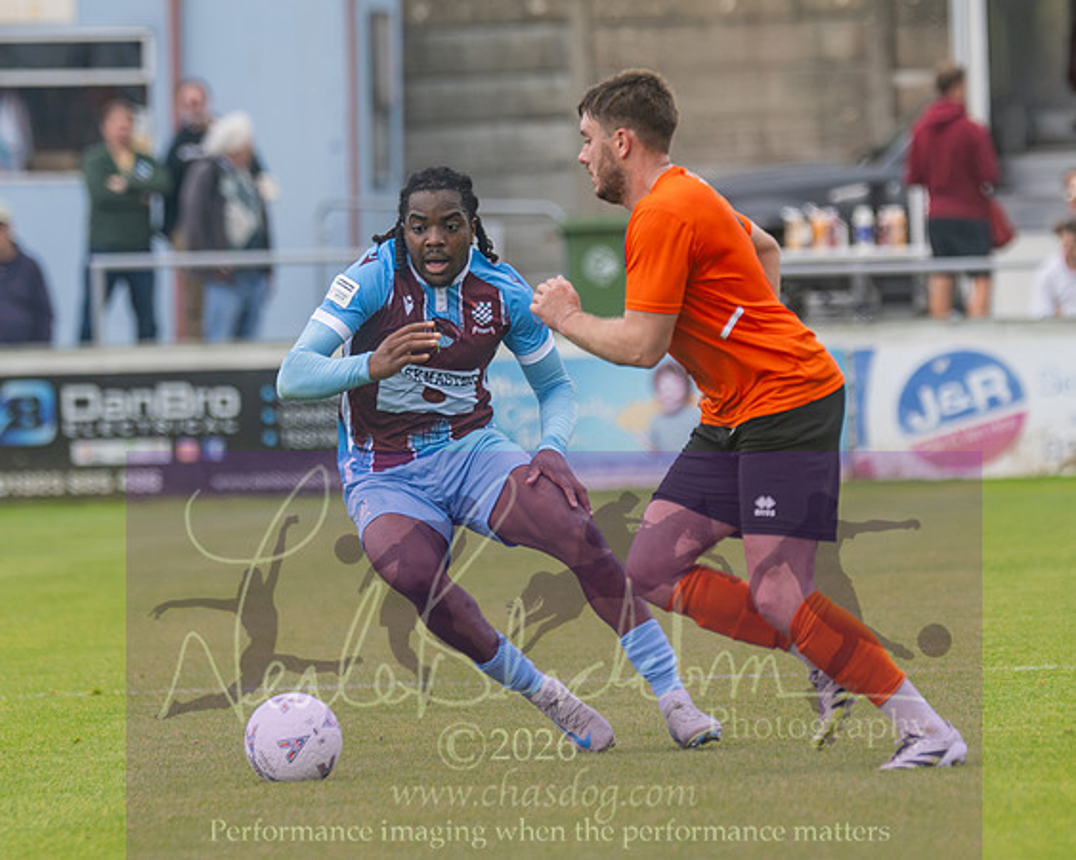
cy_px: 420
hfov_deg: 3.0
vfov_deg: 2.4
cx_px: 674
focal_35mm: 642
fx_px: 20426
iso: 280
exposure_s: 1/1250
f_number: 2.8
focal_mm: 220
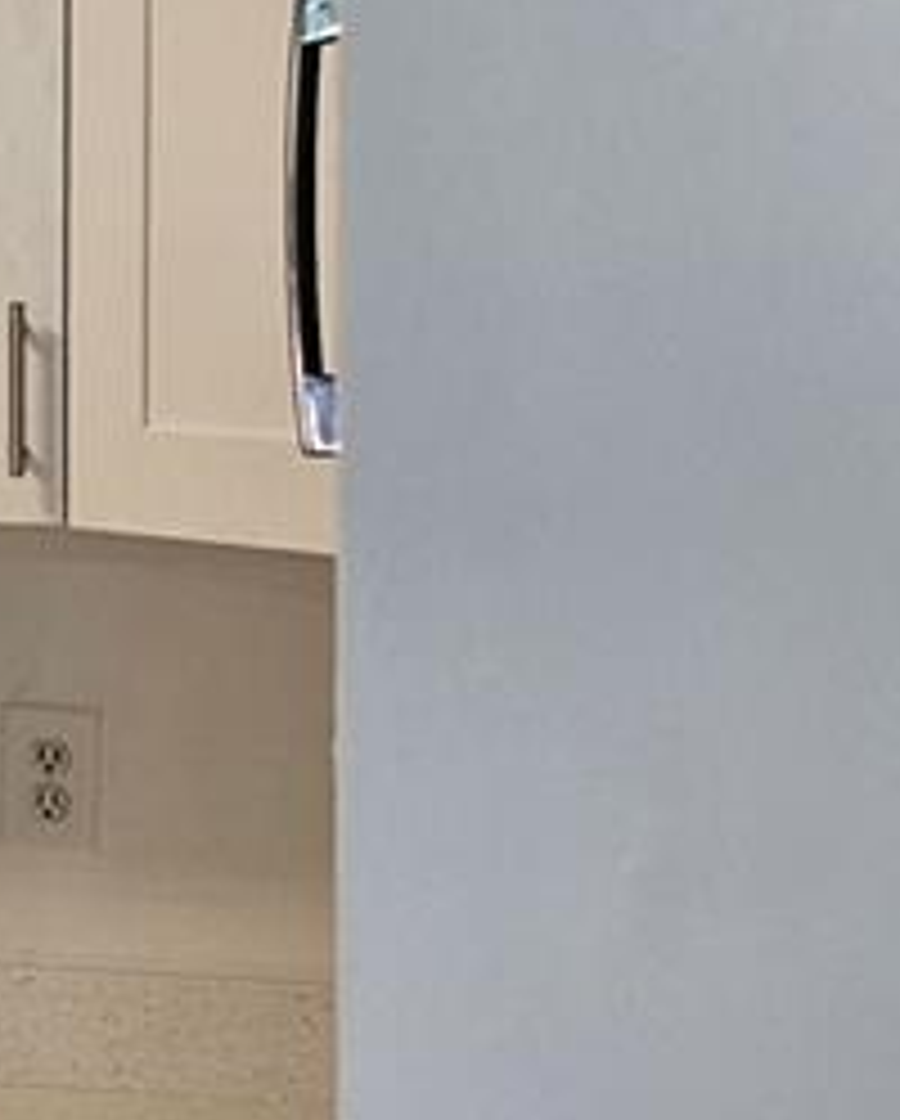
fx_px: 3587
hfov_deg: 12.7
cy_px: 369
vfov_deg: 17.7
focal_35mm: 108
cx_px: -855
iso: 200
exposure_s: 1/120
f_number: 1.7
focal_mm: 6.3
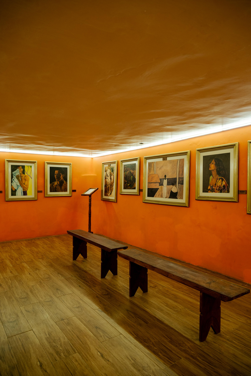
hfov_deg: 53.1
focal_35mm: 24
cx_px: 126
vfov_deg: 73.7
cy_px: 188
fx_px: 251
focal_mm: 24
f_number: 4
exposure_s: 1/25
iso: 400
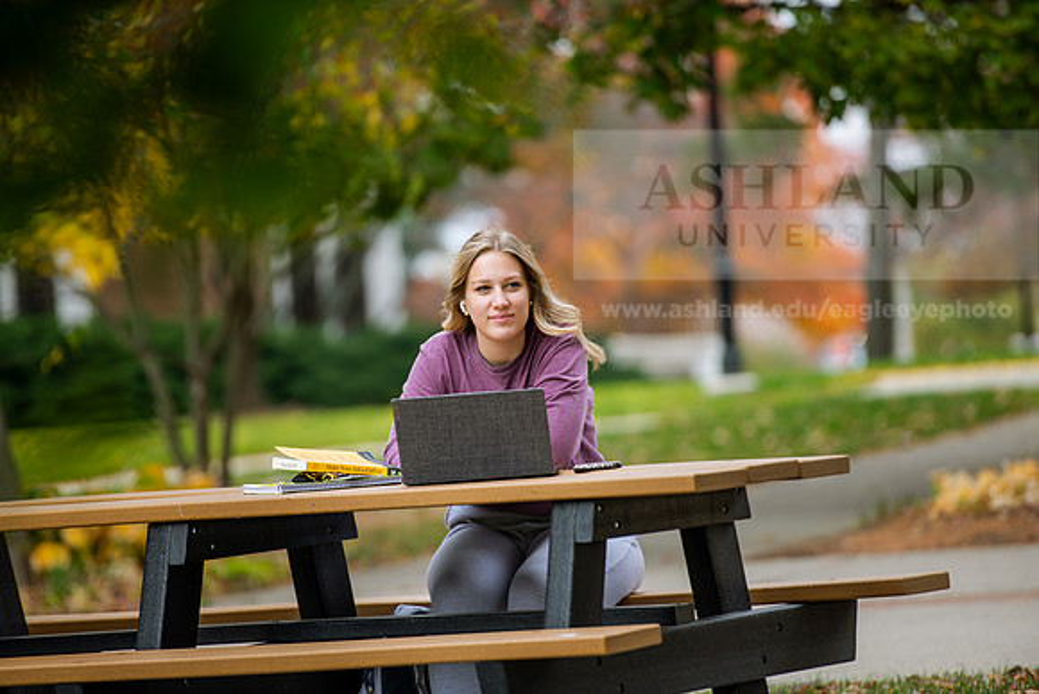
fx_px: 5773
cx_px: 520
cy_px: 347
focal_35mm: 200
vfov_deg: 6.9
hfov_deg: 10.3
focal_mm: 200
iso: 160
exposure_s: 1/320
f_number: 3.2
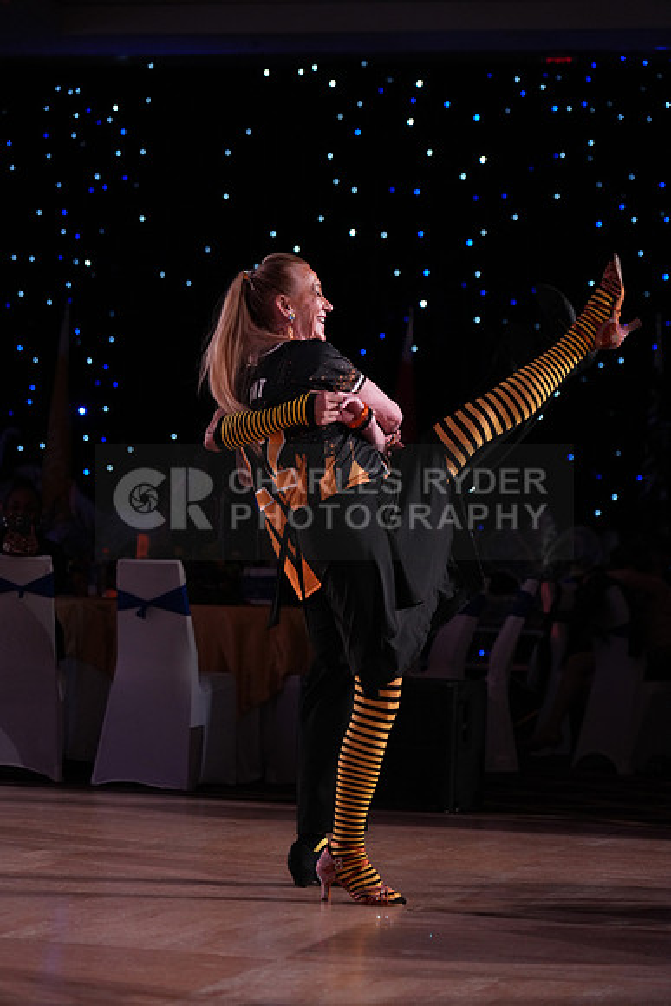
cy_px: 503
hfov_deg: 13.0
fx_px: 2934
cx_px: 336
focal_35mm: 105
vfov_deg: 19.5
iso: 2500
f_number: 4
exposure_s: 1/500
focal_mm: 105
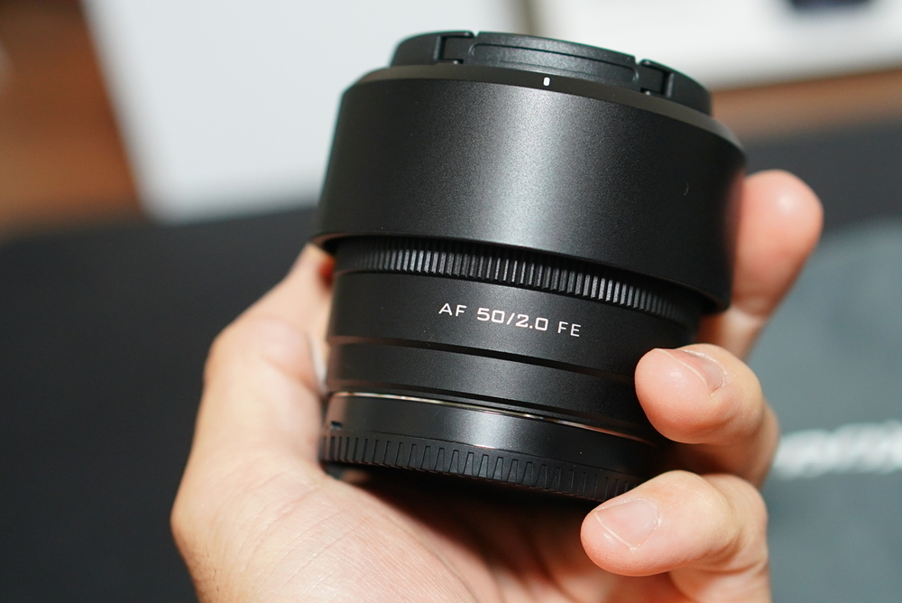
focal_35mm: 90
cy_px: 283
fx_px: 2256
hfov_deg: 22.6
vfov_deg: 15.2
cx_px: 515
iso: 800
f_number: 2.5
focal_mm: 50
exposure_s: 1/60
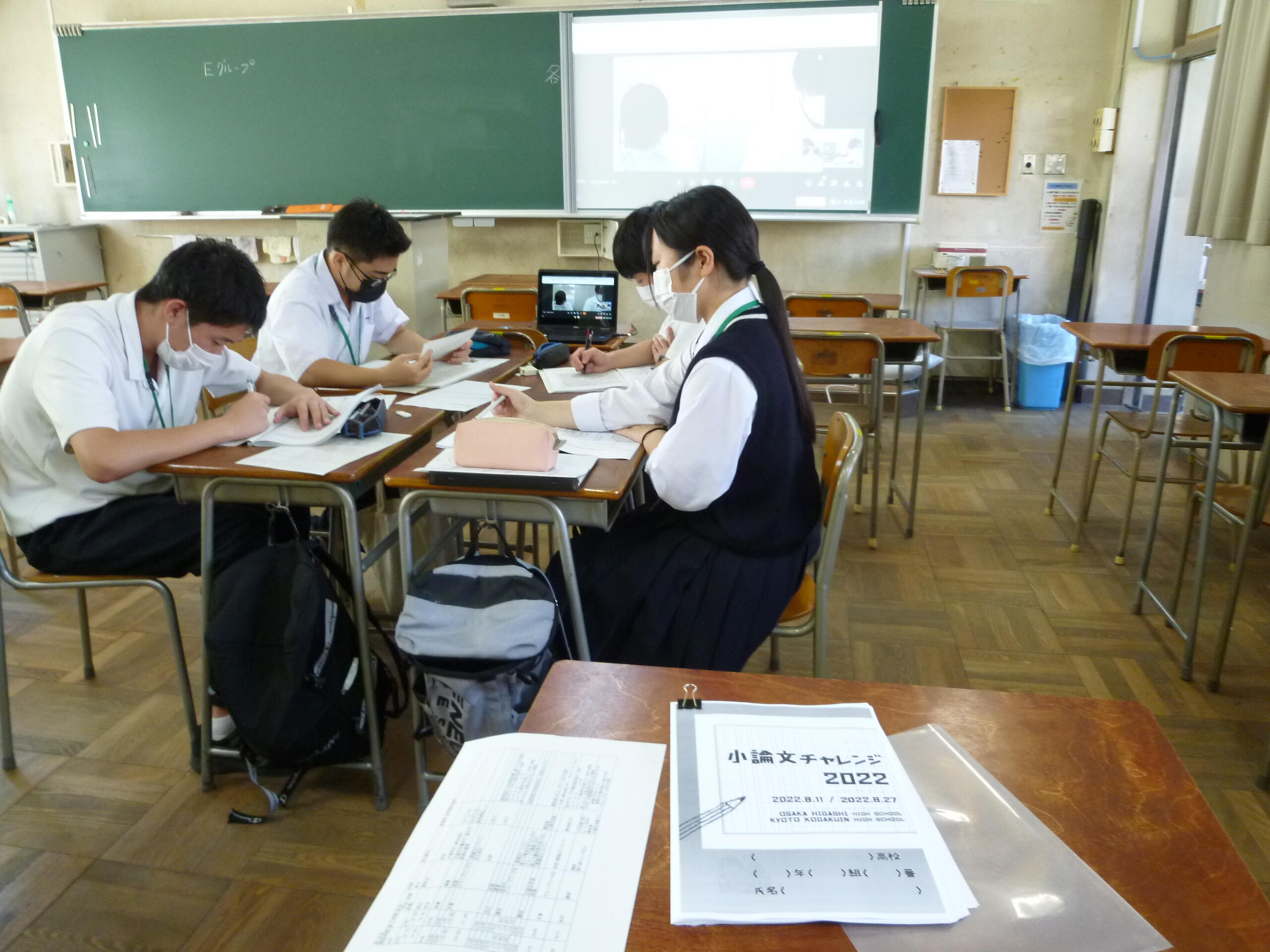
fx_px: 917
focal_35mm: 25
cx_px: 635
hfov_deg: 69.4
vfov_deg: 54.9
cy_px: 476
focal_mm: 4.5
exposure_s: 1/30
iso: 250
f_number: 2.8
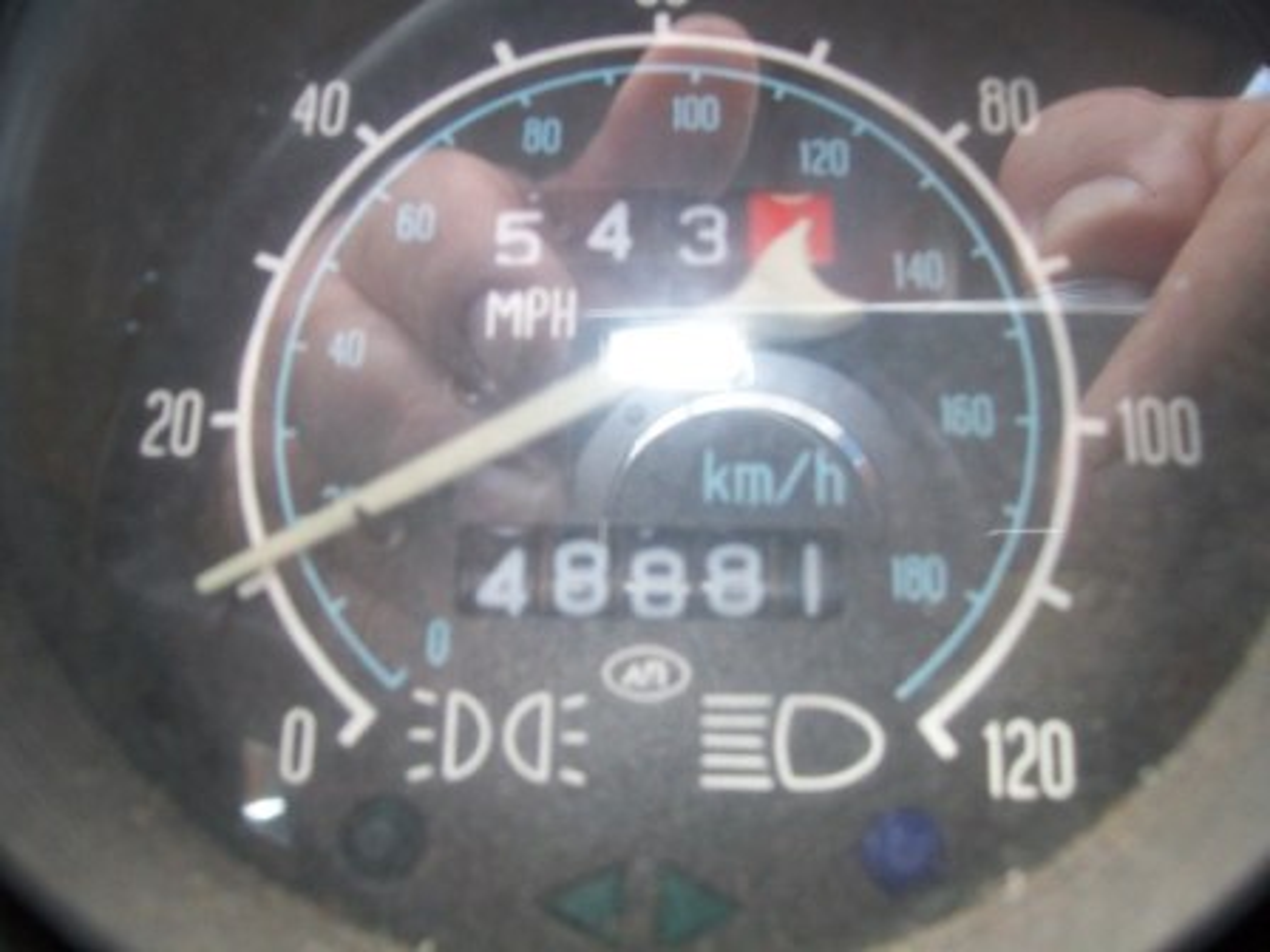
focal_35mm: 34
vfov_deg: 41.8
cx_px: 635
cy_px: 476
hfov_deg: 54.0
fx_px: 1247
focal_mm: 6.1
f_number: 2.7
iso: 160
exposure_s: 1/60
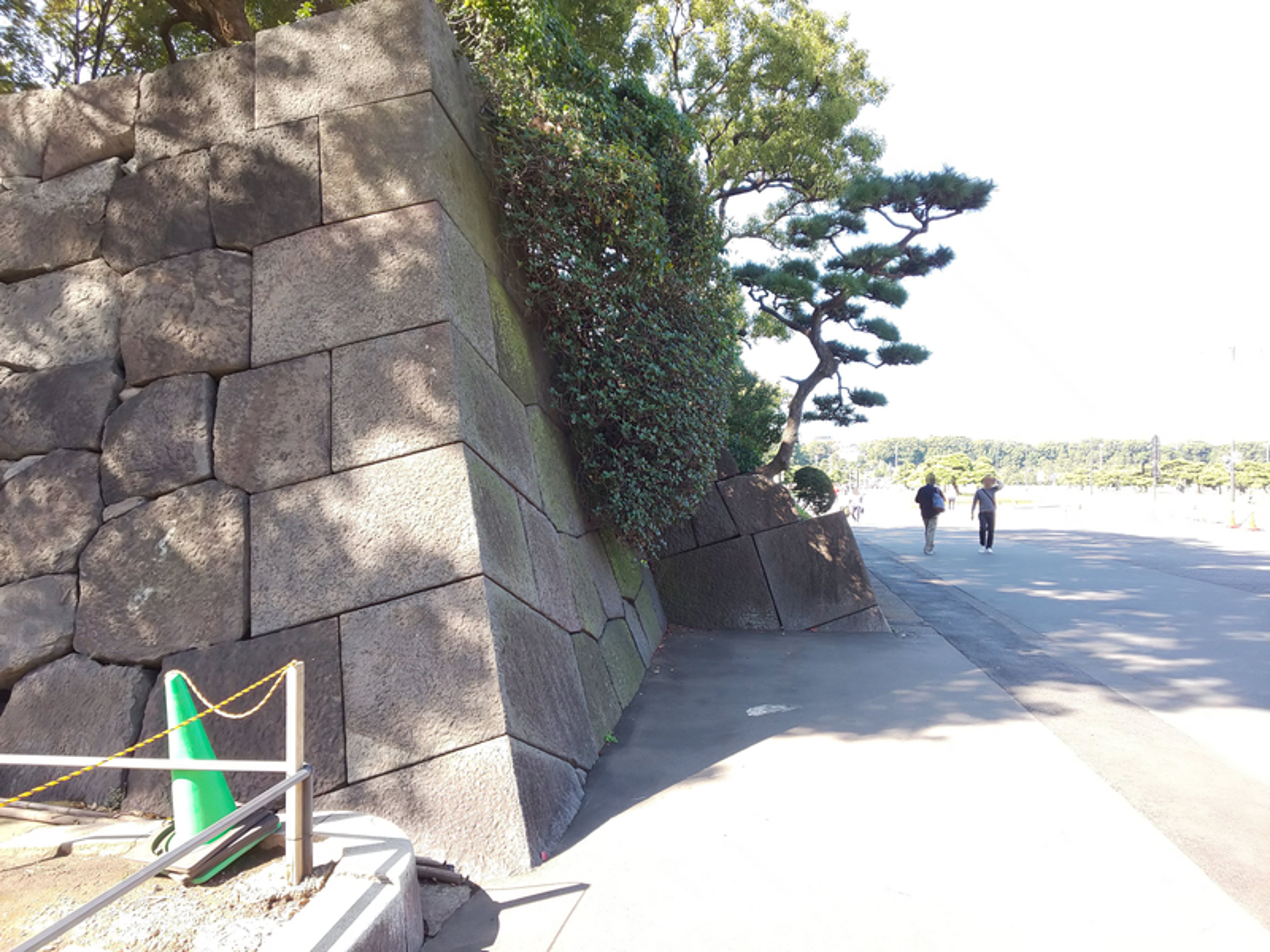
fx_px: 734
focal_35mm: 20
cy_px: 476
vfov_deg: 66.0
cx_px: 635
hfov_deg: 81.7
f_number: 1.94
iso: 36
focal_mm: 3.45
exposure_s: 1/120
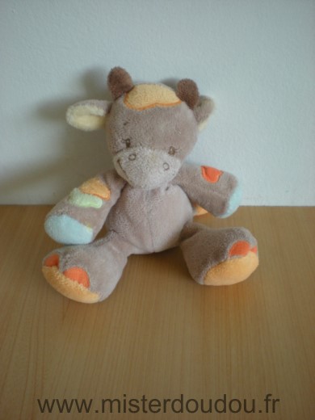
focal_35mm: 38
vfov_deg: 49.0
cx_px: 158
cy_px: 210
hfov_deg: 37.7
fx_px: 461
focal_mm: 6.3
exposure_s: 1/22.6
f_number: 3.1
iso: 200
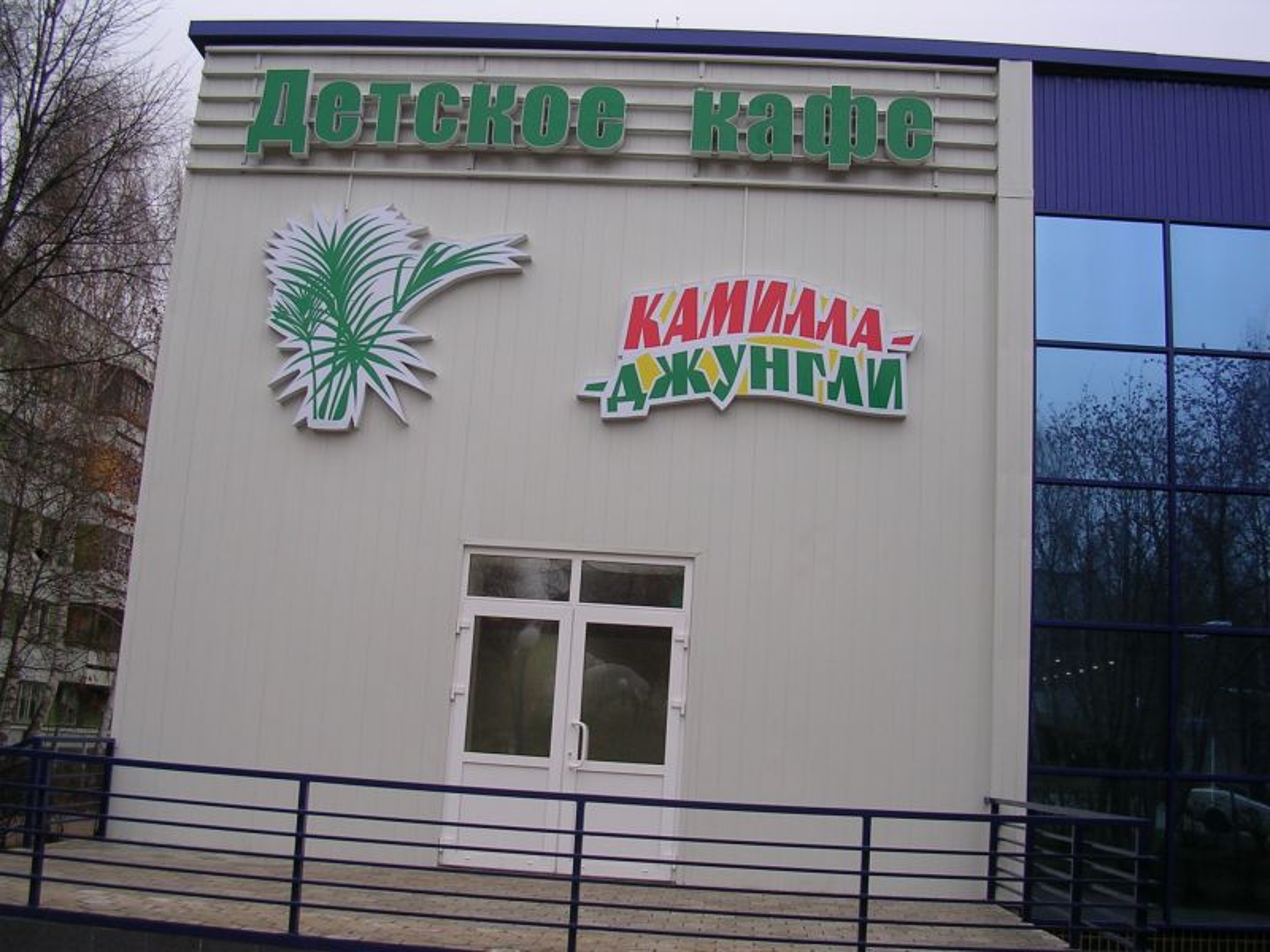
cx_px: 635
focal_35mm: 38
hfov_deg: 49.0
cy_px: 476
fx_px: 1394
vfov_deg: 37.7
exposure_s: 1/131
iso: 50
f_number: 2.8
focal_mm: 5.8
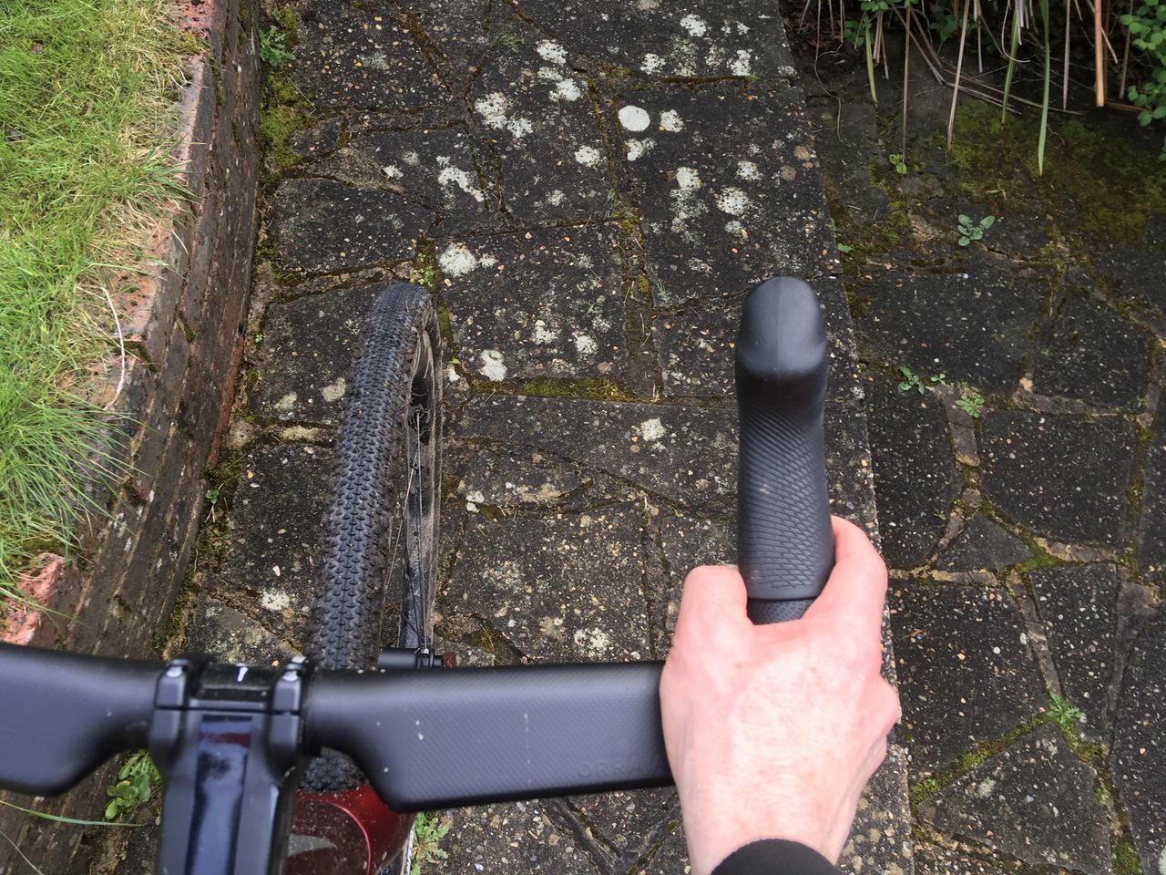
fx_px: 977
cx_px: 583
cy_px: 438
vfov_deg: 48.2
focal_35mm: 29
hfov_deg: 61.7
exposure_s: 1/106
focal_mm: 4.15
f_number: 2.2
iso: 25
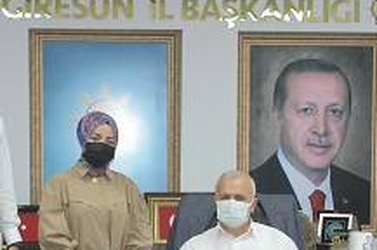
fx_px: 1443
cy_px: 352
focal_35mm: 138
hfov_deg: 14.9
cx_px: 216
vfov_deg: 9.7
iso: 800
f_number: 5
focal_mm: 30
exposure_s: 1/100
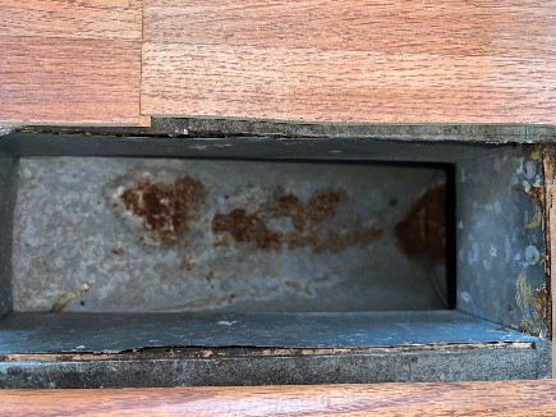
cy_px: 208
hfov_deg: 63.5
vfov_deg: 49.7
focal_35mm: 28
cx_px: 278
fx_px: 450
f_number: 1.8
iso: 40
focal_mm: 4
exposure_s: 1/20
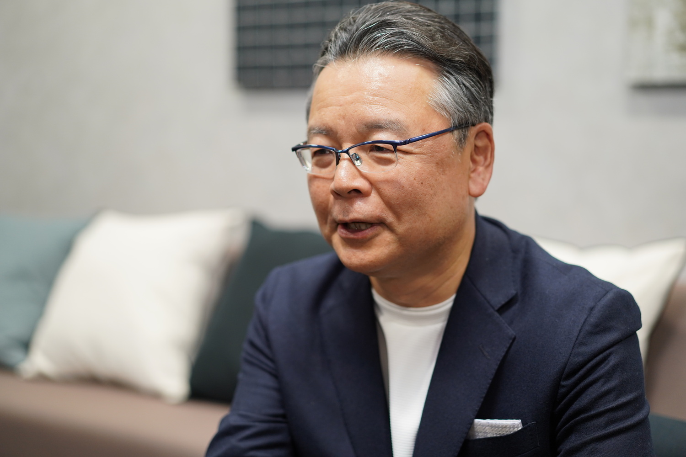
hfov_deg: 36.2
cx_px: 343
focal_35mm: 55
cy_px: 228
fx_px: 1048
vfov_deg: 24.6
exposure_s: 1/200
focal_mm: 55
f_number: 2
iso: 640
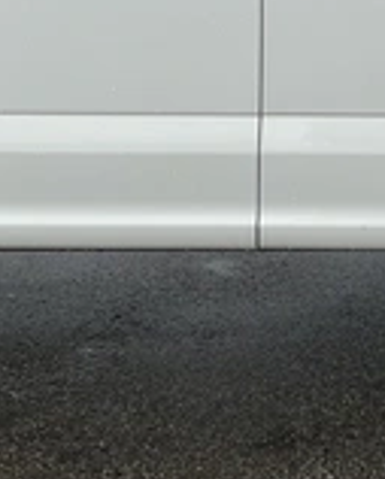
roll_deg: -0.9
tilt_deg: -7.3
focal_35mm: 69
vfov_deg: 26.6
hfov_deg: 21.4
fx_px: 980
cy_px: 55
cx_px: 385
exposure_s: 1/1250
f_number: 1.8
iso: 25
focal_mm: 3
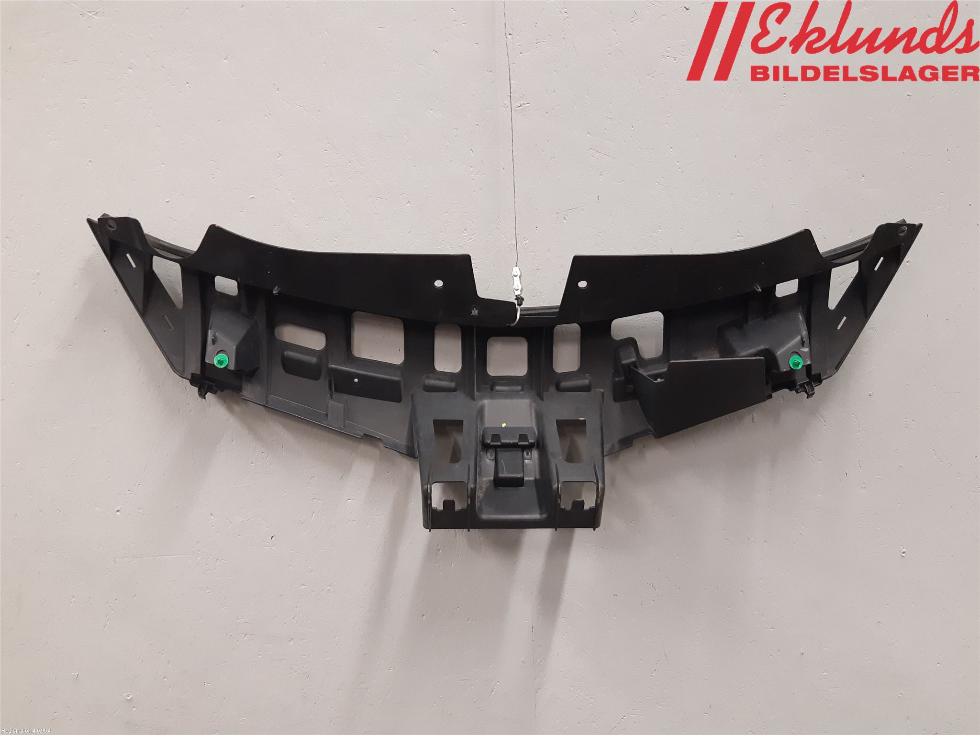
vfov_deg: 53.1
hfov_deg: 67.3
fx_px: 736
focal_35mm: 26
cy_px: 368
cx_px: 490
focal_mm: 3.93
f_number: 1.7
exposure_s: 1/50
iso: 250
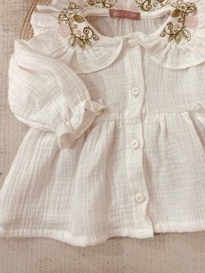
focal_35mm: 35
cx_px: 139
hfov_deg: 40.1
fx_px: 276
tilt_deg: -78.2
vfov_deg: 51.4
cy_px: 86
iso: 200
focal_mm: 6.76
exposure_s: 1/100
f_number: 1.78
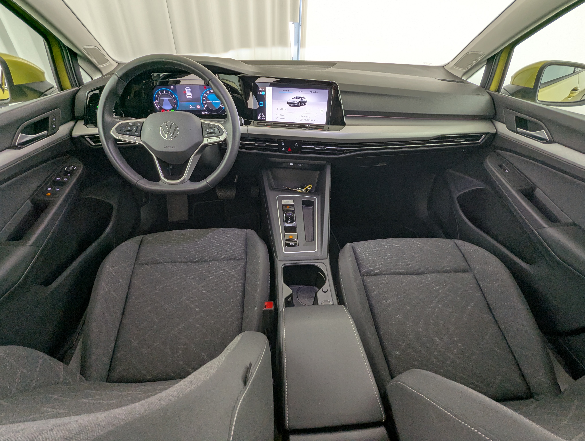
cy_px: 220
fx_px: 271
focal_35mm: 16
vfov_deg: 78.2
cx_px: 292
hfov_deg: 94.4
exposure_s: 1/57.6
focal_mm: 2.35
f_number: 2.2
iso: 64
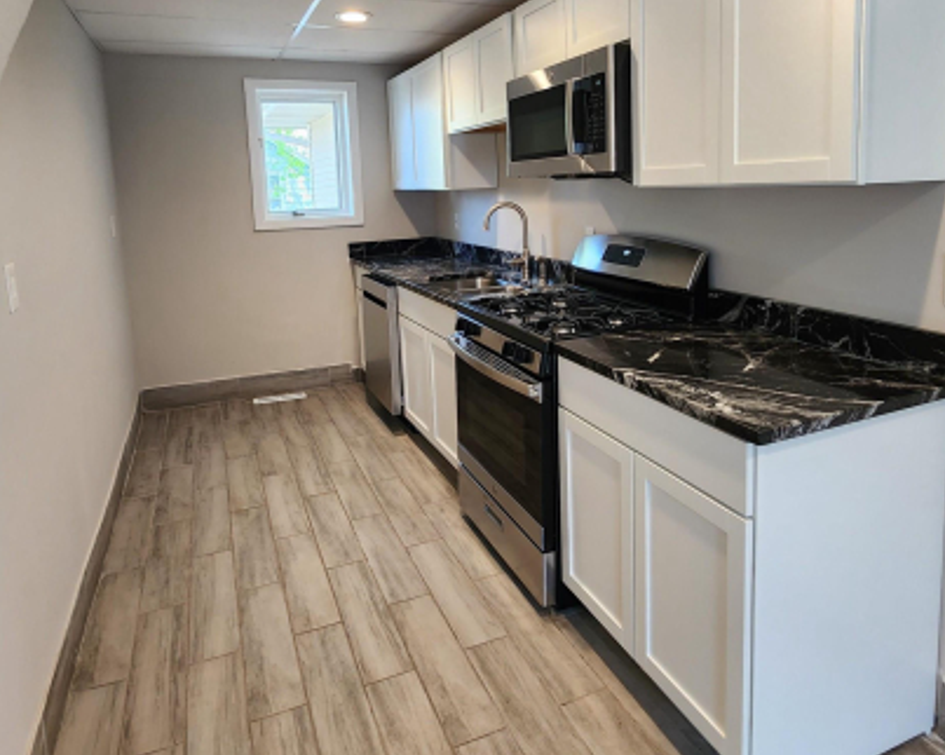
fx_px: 587
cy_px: 258
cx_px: 482
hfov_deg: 77.7
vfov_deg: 64.0
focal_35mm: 21
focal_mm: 2.2
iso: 200
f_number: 2.2
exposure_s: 1/60
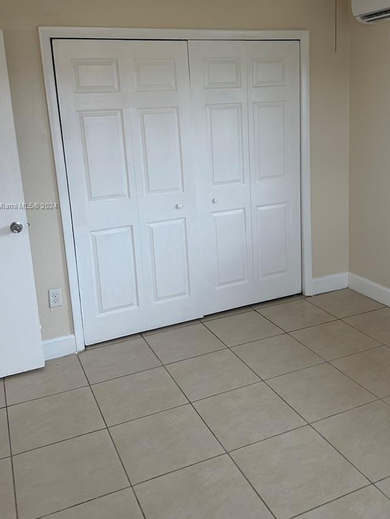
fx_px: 496
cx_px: 216
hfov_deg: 42.9
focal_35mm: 33
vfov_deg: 54.9
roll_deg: +2.0
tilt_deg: -10.3
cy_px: 206
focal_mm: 6.86
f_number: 1.78
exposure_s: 1/120
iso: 125
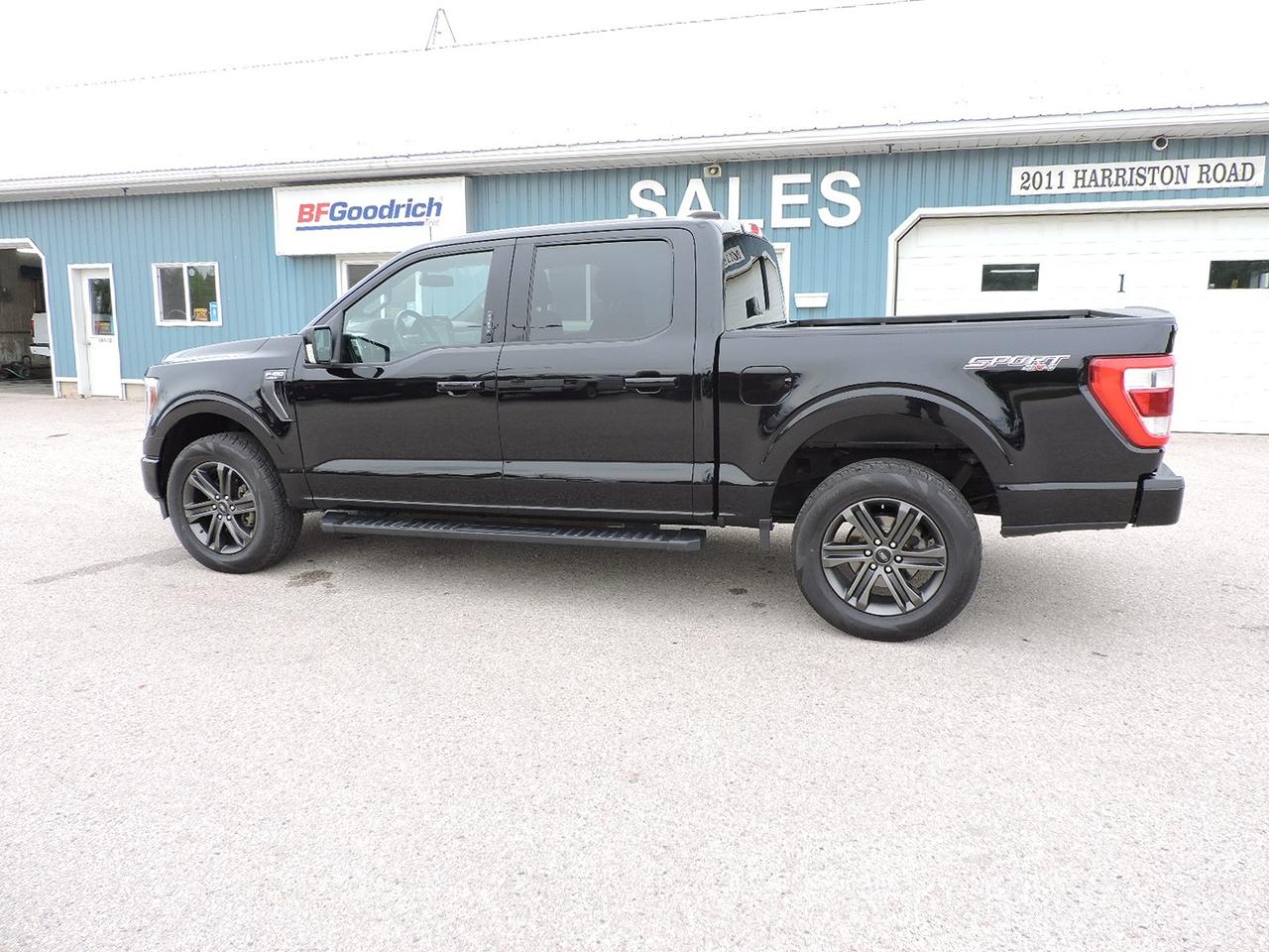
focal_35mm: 24
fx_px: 880
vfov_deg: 56.8
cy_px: 476
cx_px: 634
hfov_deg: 71.6
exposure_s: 1/250
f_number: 3
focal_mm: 4.3
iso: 100
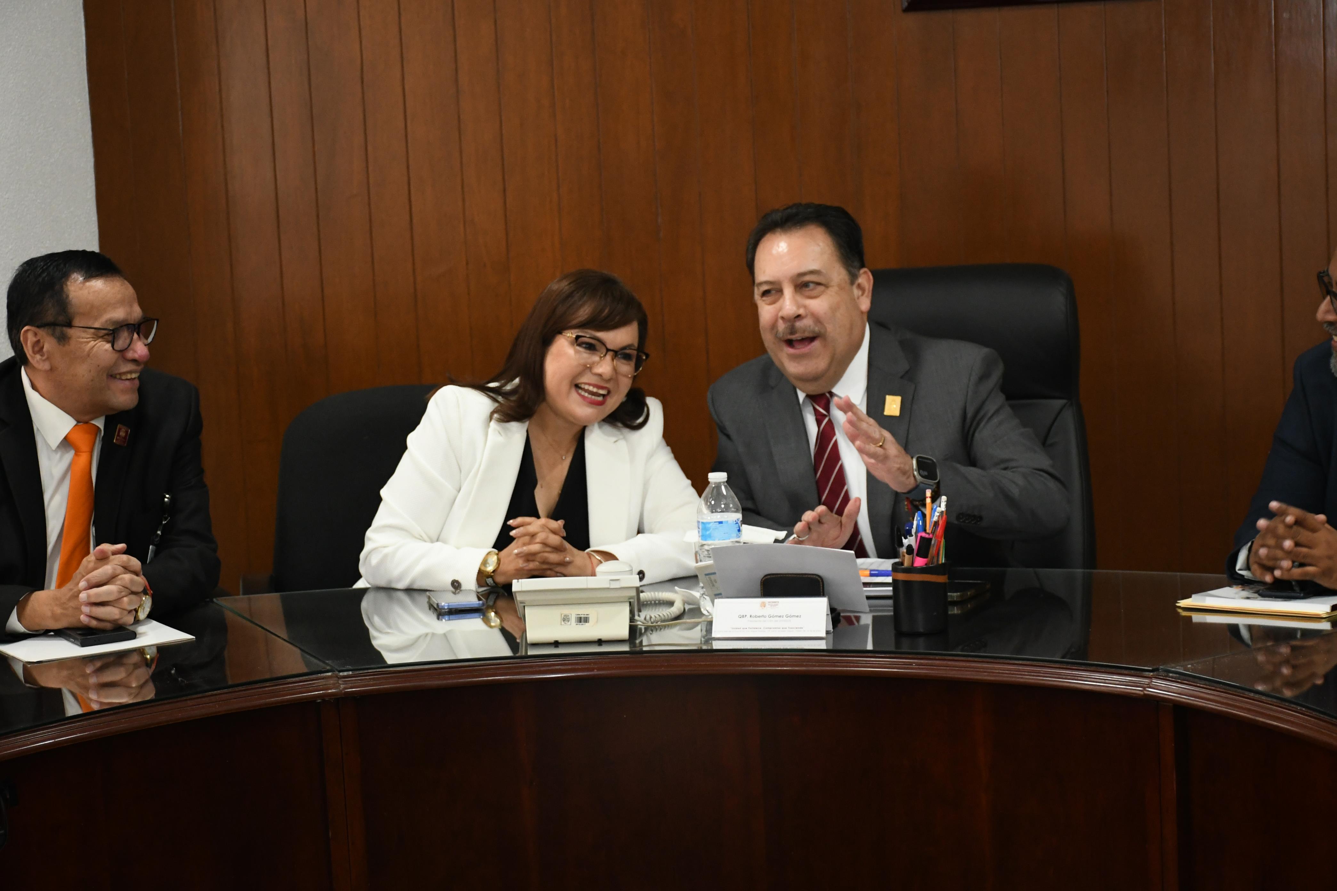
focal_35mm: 78
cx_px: 668
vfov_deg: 17.5
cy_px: 446
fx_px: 2897
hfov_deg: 26.0
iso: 2500
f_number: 4.8
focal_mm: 52
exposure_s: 1/100
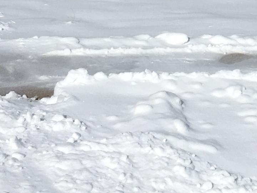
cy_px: -111
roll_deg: -1.4
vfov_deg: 11.6
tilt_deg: -3.2
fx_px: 898
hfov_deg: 15.9
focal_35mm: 121
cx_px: 267
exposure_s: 1/4049
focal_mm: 4.15
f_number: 2.2
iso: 25
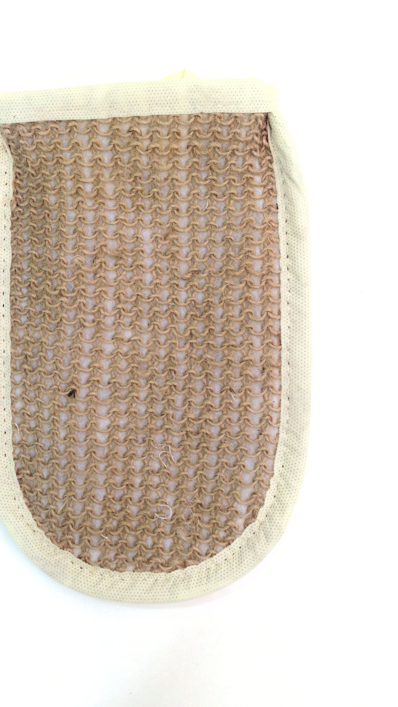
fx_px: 676
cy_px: 354
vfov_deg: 55.3
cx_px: 148
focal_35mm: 36
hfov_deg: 32.7
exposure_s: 1/24
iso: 50
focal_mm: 4.12
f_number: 2.4
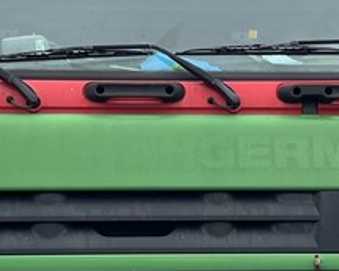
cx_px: 200
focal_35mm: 121
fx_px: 1214
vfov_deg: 12.7
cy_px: 189
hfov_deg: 15.9
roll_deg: +1.1
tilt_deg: +5.9
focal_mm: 5.7
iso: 50
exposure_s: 1/539
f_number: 1.5
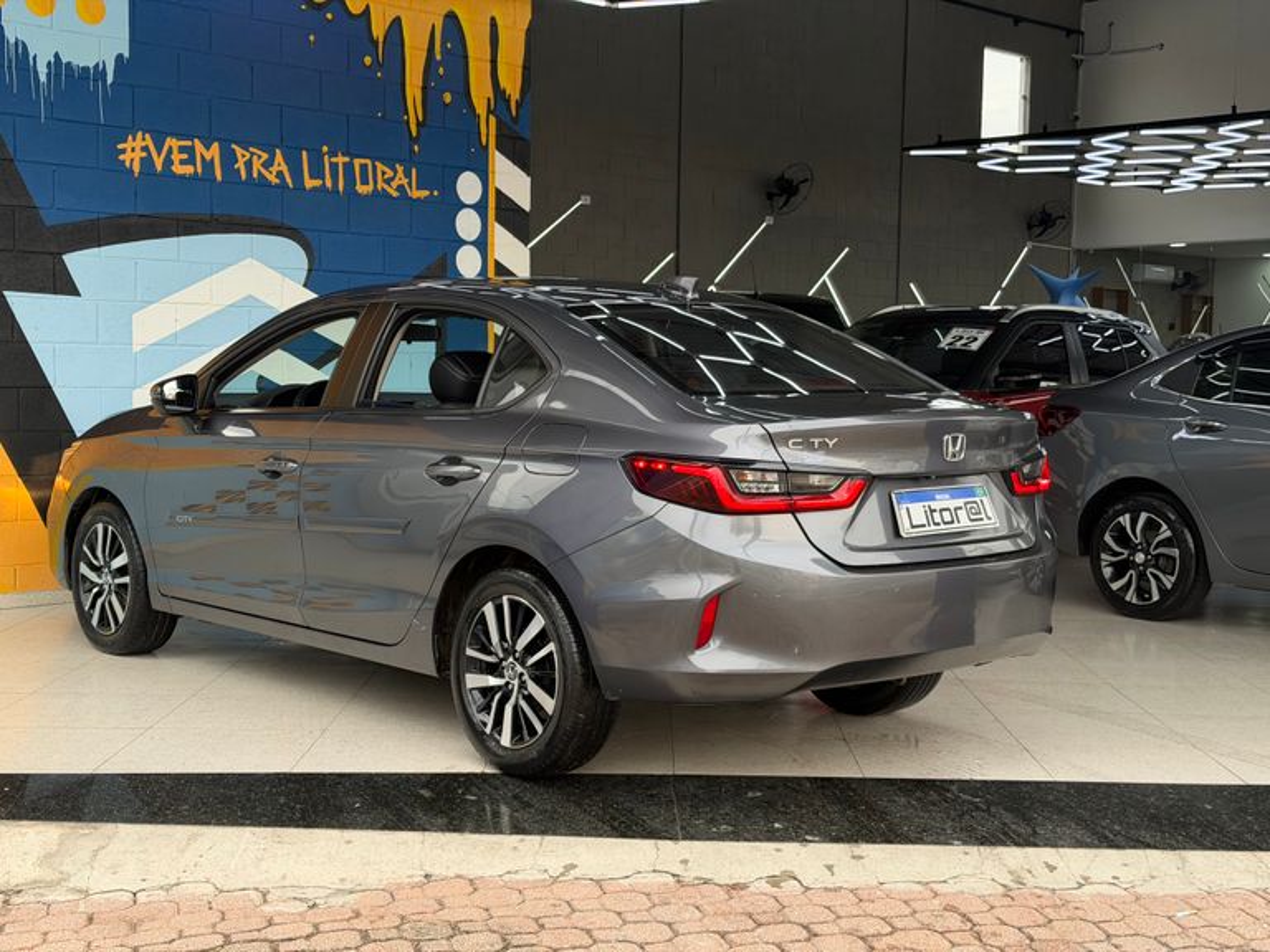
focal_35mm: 48
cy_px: 476
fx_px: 1761
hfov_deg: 39.7
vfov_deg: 30.3
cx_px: 635
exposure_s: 1/277
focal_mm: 6.76
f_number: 1.78
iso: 64
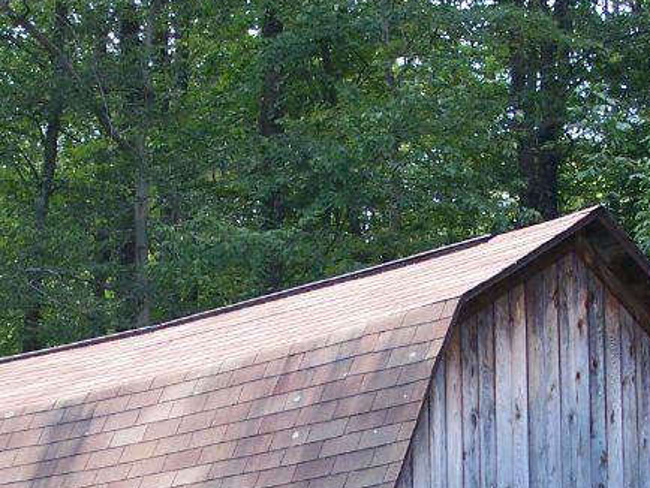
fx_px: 2968
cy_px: 566
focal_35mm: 158
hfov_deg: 12.5
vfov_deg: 9.3
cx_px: 288
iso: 80
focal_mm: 11.1
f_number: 3.2
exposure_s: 1/80
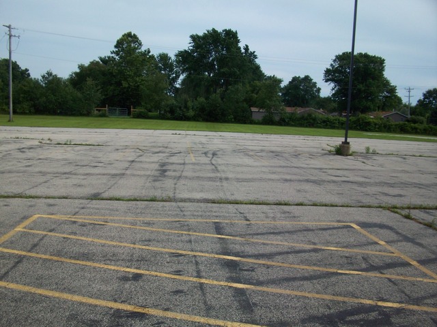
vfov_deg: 41.8
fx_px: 429
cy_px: 164
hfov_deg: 54.0
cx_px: 218
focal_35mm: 34
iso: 80
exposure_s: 1/464
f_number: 5.5
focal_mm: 5.7
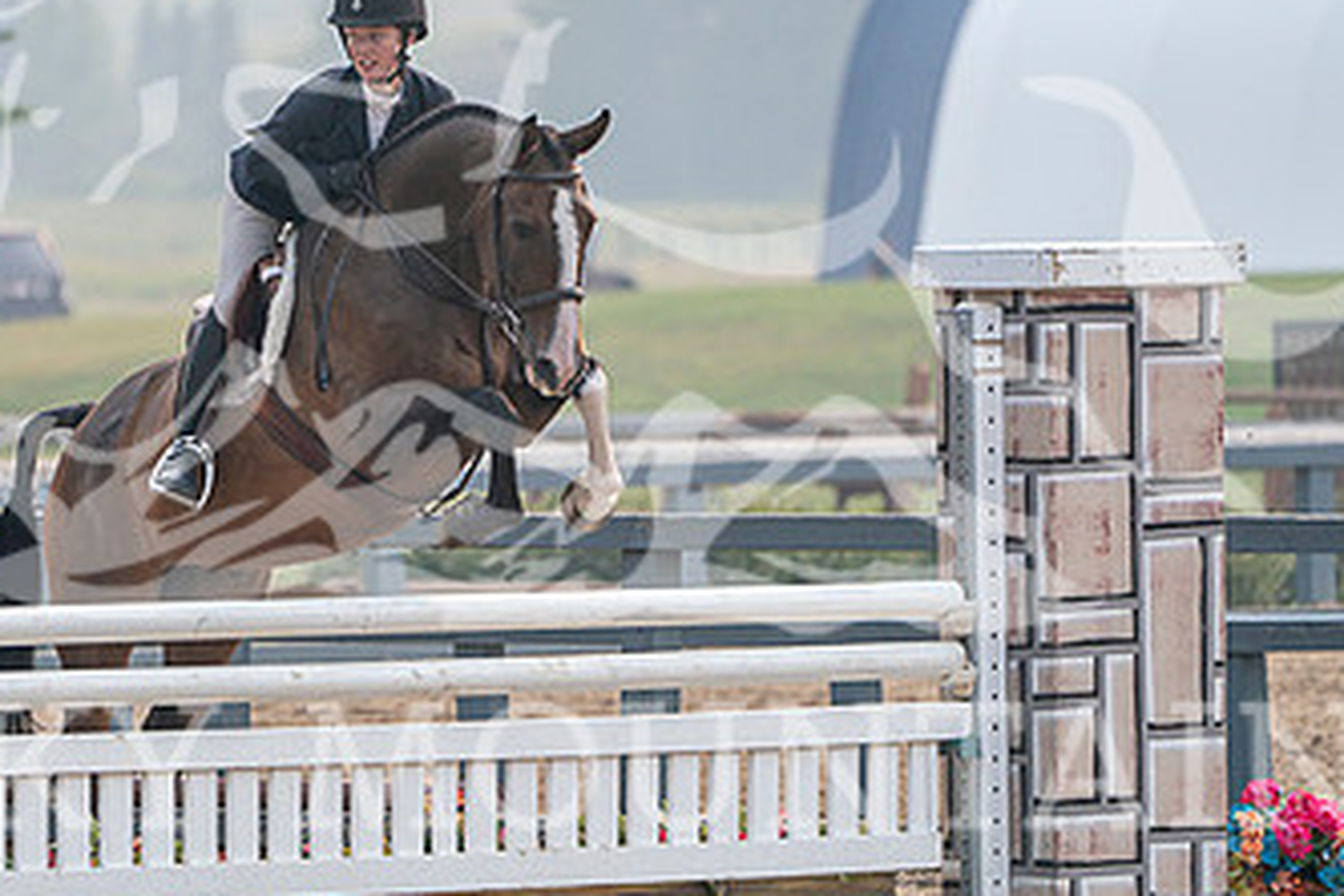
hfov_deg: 3.3
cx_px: 496
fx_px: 23257
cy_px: 402
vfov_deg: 2.2
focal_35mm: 623
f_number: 5.6
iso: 500
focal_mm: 358
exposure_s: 1/1000
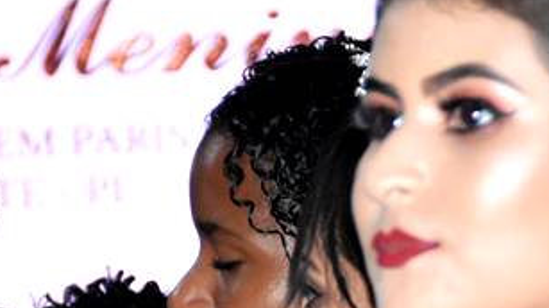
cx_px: 576
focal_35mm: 406
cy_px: 584
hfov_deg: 5.3
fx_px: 5905
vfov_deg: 3.0
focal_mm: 66
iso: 2500
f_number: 5
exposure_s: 1/100
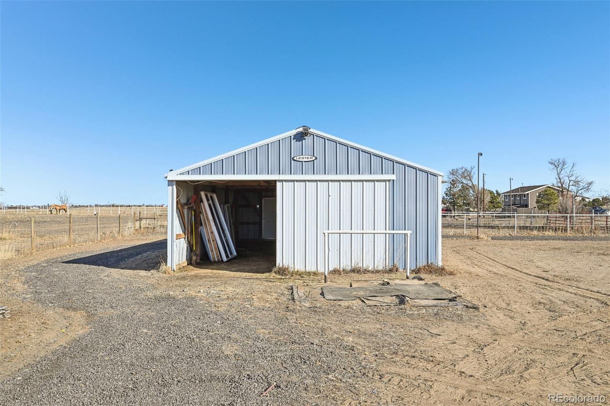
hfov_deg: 61.9
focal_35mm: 30
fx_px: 508
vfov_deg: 43.6
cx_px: 305
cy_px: 203
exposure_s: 1/125
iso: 64
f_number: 10
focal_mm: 30
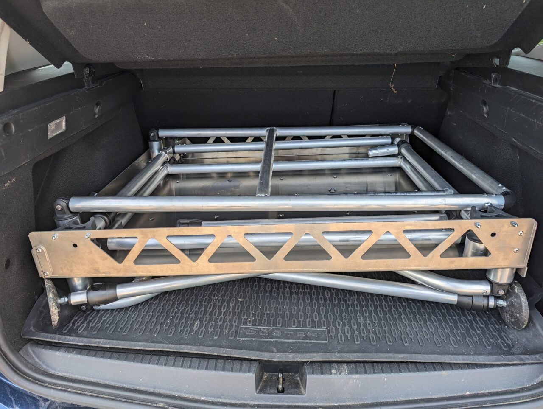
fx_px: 377
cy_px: 204
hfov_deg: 71.5
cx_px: 272
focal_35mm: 24
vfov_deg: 56.9
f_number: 1.68
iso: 19
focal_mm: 6.9
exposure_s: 1/195
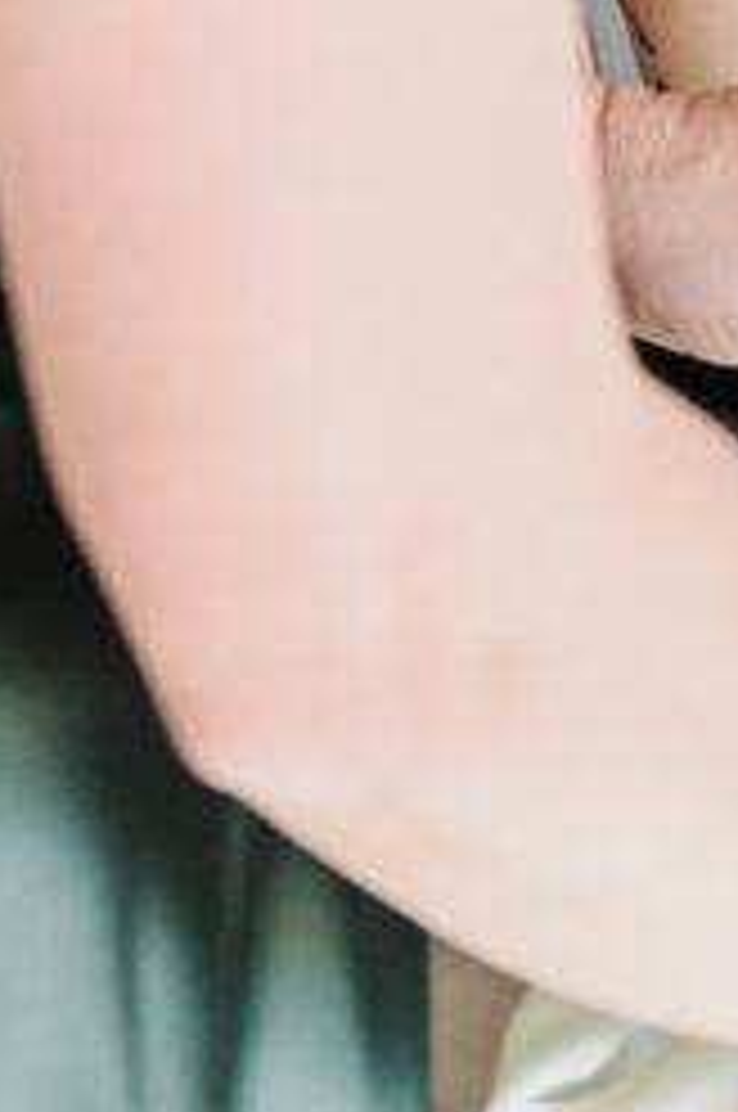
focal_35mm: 304
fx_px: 9374
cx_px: 1876
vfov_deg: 6.6
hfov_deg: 4.4
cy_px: -1022
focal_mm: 50
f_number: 2.8
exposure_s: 1/400
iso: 1250
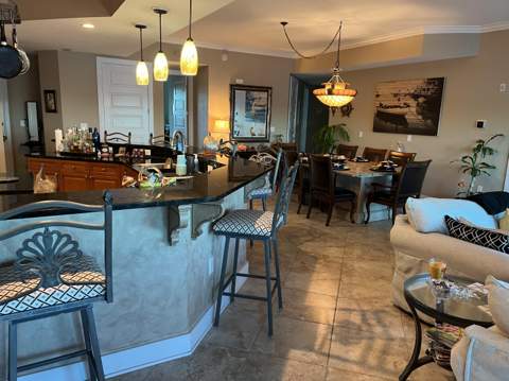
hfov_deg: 67.4
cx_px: 254
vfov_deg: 53.0
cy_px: 190
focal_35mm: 26
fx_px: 382
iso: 320
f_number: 1.6
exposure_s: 1/60
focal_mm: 5.1
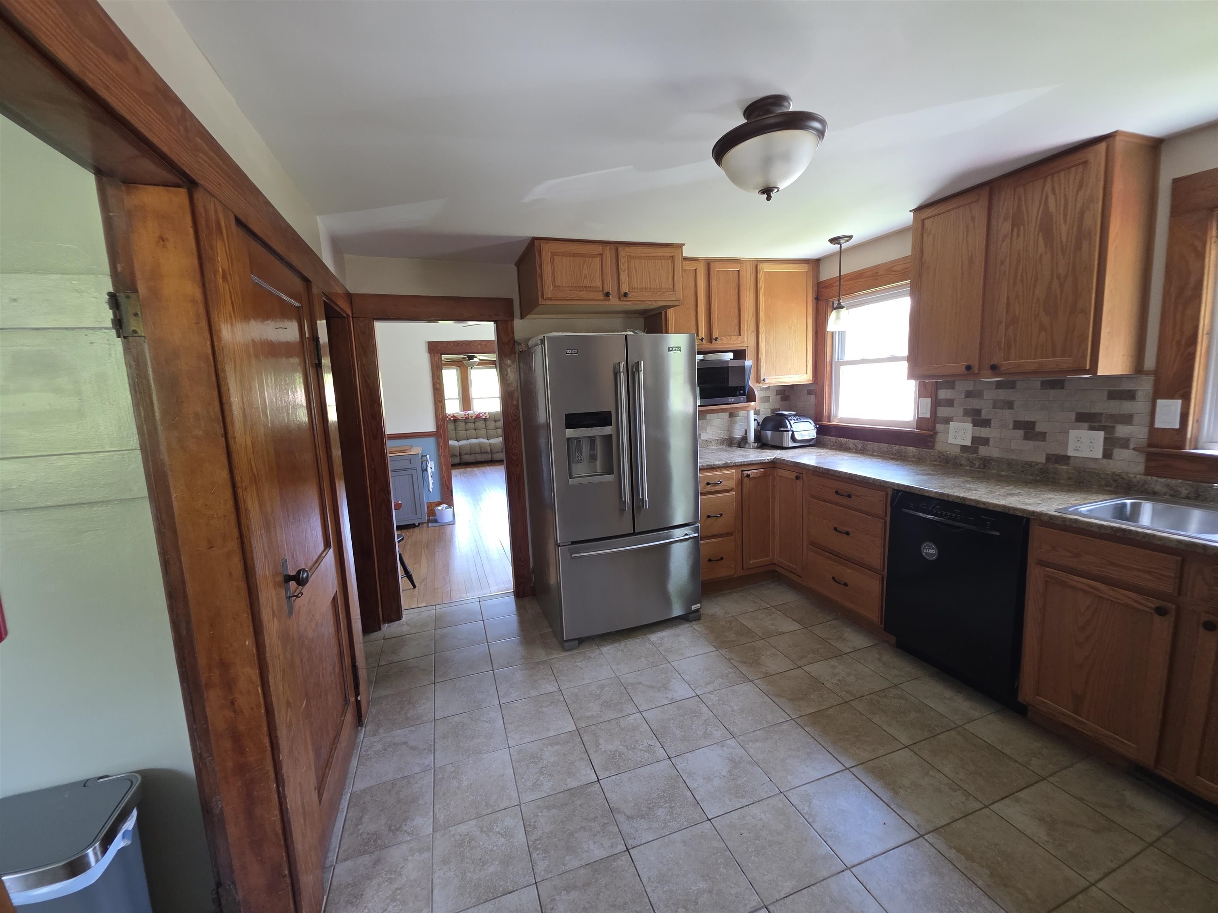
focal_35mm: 13
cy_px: 456
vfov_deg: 89.9
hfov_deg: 106.2
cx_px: 609
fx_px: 457
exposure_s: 1/60
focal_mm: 2.2
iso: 200
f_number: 1.9
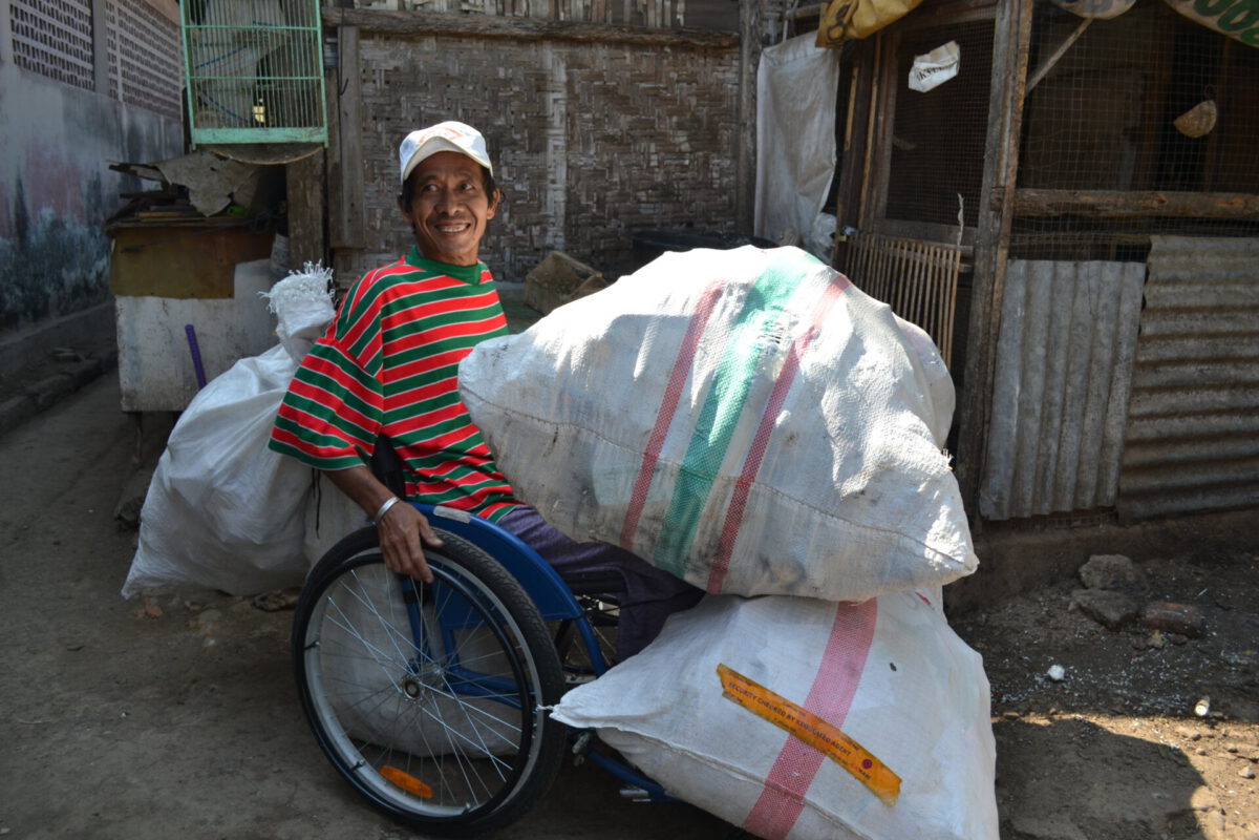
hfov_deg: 57.2
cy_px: 420
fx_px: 1154
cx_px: 630
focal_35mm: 33
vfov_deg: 40.0
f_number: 5.6
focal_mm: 22
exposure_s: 1/125
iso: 100
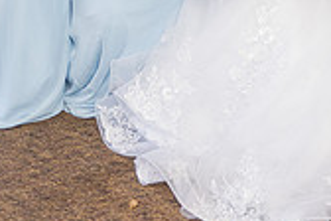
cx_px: 242
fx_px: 763
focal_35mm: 83
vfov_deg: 15.4
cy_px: -94
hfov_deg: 24.2
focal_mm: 24
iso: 800
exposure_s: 1/160
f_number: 3.2
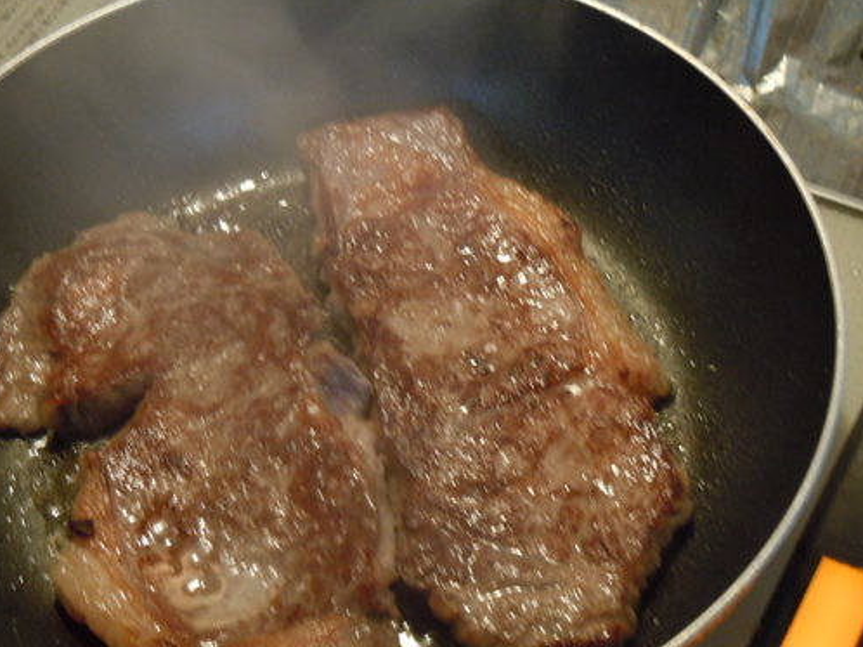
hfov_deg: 23.8
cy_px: 385
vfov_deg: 18.0
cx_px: 371
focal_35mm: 82
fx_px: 2043
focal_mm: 12.2
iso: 400
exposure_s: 1/6
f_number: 4.1
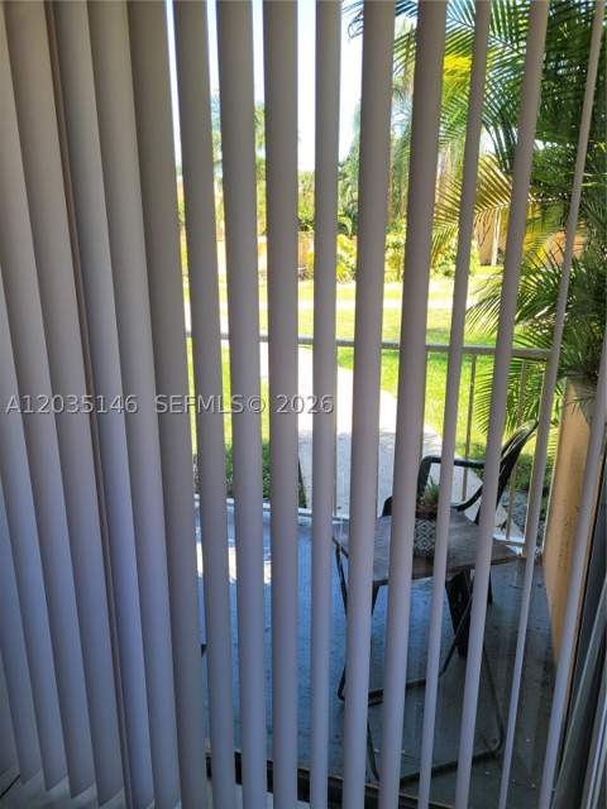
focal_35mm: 26
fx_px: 608
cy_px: 404
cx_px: 304
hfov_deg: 53.1
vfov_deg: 67.3
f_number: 1.8
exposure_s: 1/291
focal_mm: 5.4
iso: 40
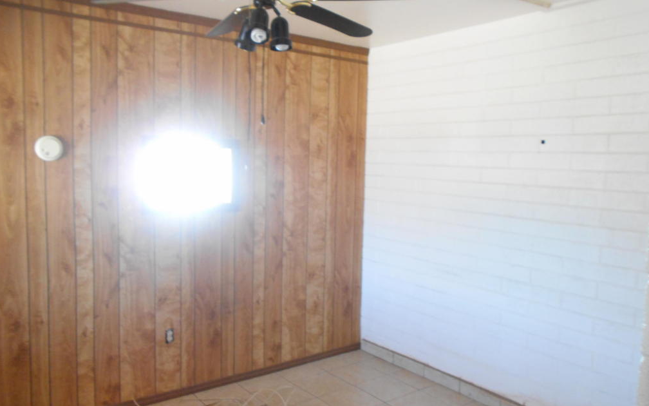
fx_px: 495
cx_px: 323
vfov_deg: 44.5
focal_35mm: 28
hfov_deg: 66.5
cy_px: 206
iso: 320
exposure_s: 1/30
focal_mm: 4.6
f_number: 3.2
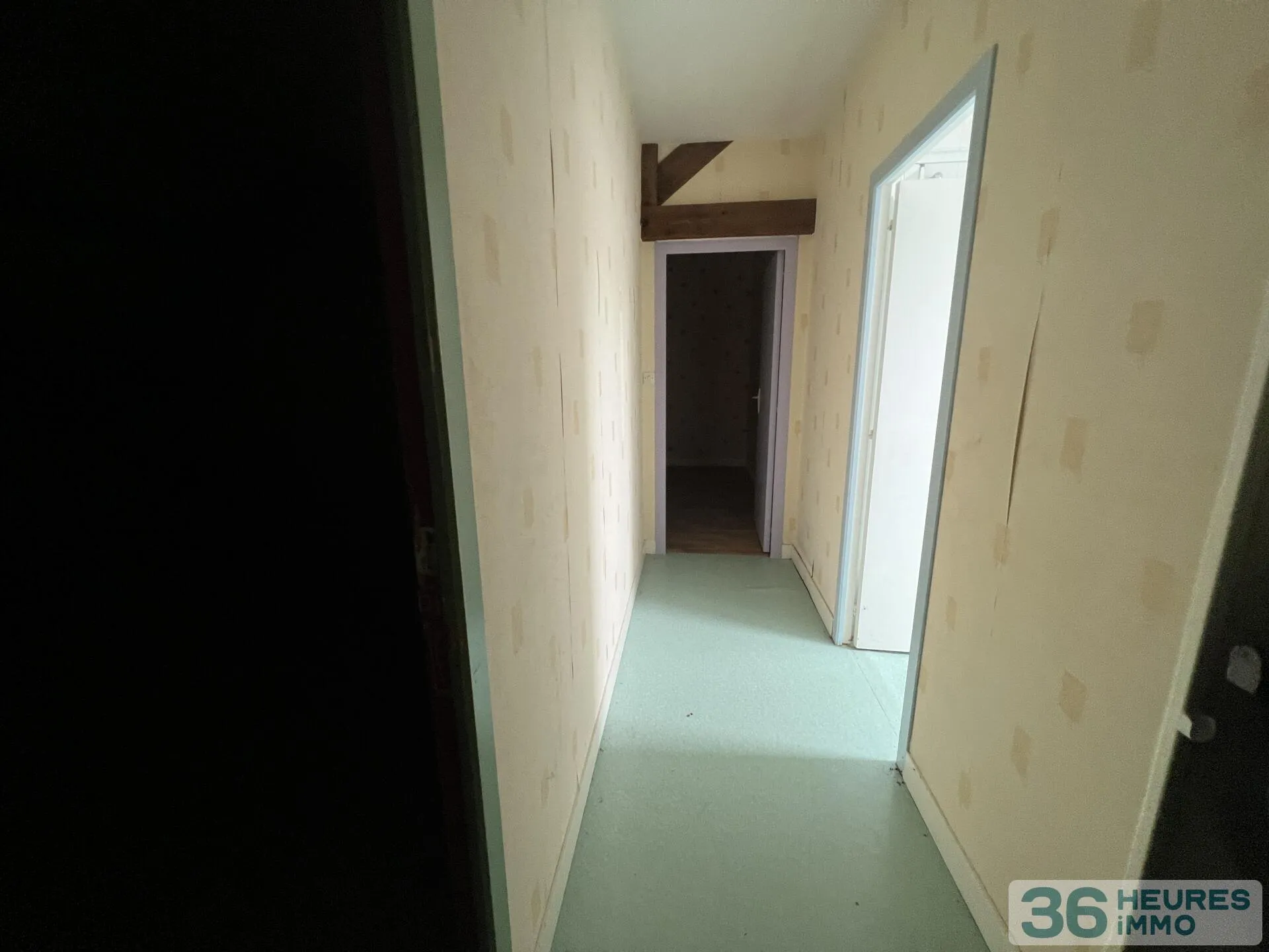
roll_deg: +2.9
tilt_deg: -11.6
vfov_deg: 89.9
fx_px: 477
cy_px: 476
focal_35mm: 13
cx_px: 634
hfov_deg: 106.2
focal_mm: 1.57
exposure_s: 1/60
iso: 250
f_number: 1.8
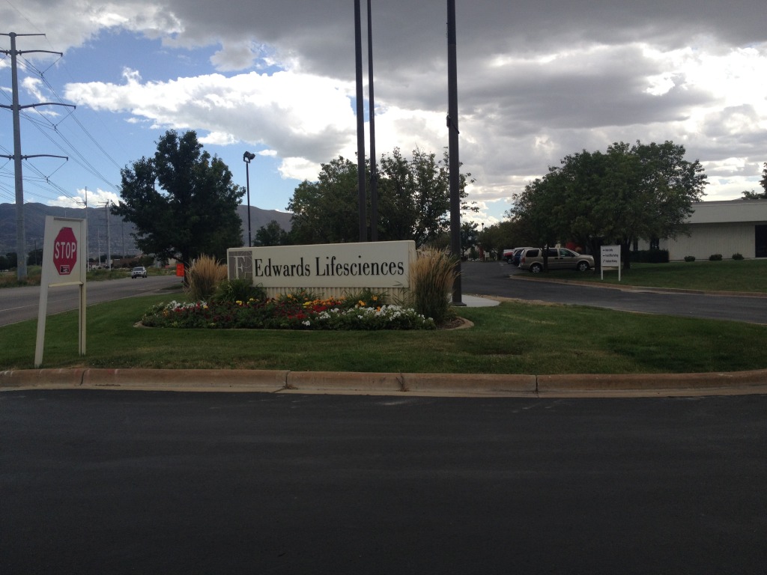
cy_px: 288
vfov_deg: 40.7
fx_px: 776
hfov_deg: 52.6
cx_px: 384
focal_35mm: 35
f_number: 2.4
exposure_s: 1/1022
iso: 50
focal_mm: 4.28
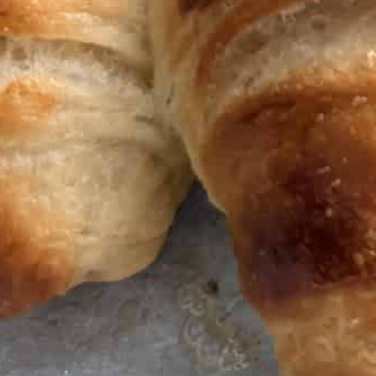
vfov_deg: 12.5
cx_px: 873
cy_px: -342
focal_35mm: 125
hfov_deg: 11.7
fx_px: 1536
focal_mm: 6.8
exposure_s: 1/112
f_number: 1.8
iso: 200
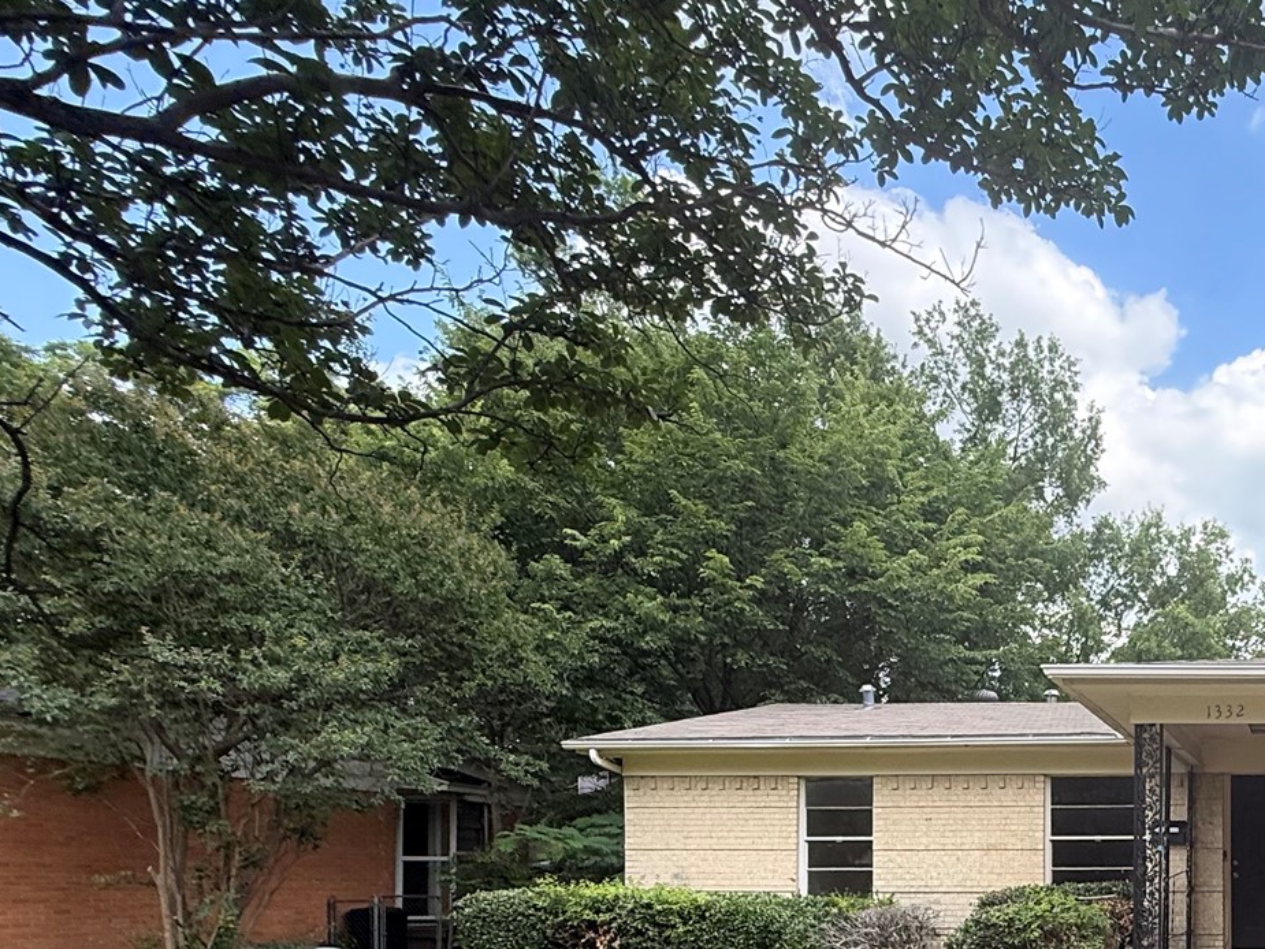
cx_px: 1265
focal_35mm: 31
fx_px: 1133
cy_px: 871
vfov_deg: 41.5
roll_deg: -0.7
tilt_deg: +2.2
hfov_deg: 48.2
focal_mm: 2.22
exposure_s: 1/631
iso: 64
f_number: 2.2
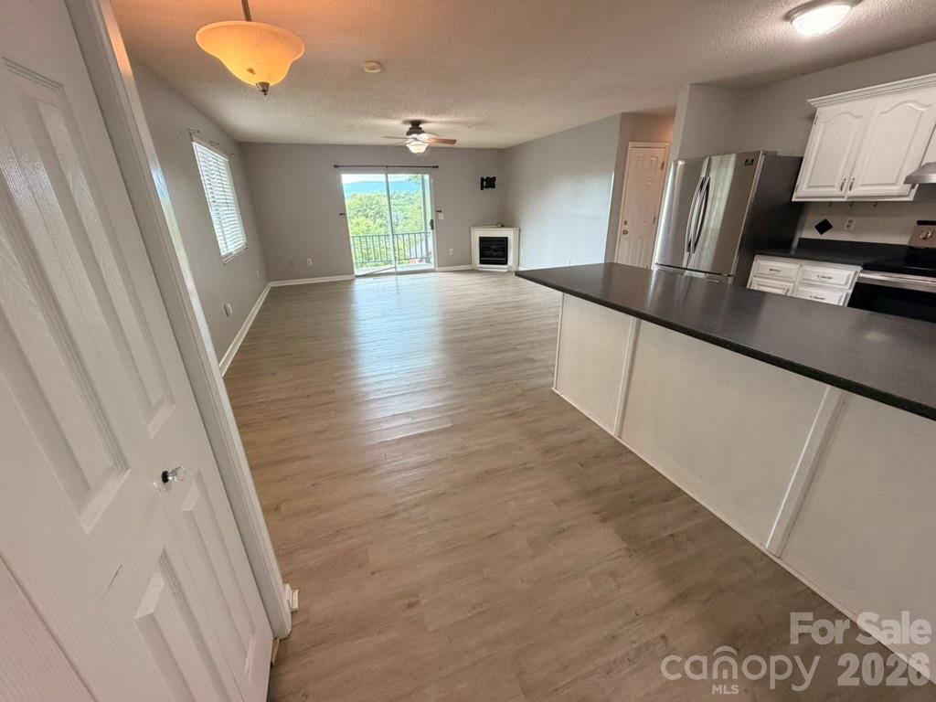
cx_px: 468
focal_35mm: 14
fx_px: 379
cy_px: 351
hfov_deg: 102.1
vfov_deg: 85.7
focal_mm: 2.22
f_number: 2.2
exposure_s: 1/60
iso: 250
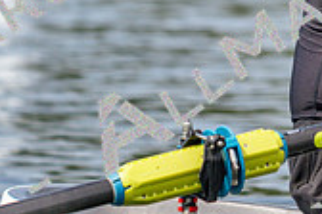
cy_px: -119
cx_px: 487
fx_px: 6162
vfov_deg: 2.0
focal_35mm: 689
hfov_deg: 3.0
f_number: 5.6
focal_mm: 200
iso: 400
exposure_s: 1/1600
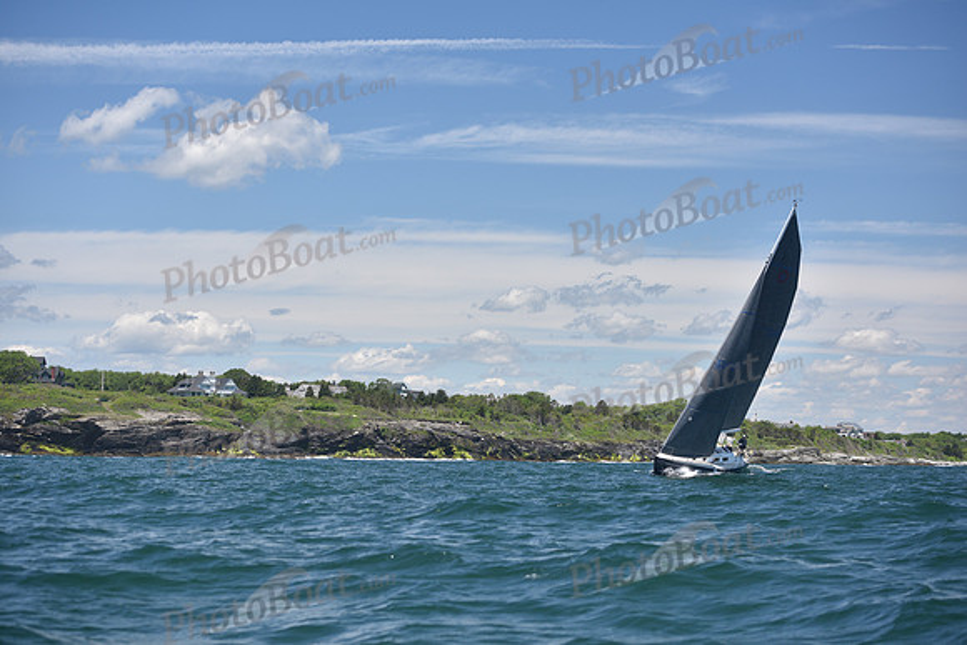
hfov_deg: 28.8
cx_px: 484
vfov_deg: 19.5
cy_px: 322
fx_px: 1881
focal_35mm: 70
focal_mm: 70
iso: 200
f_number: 4
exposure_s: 1/1000
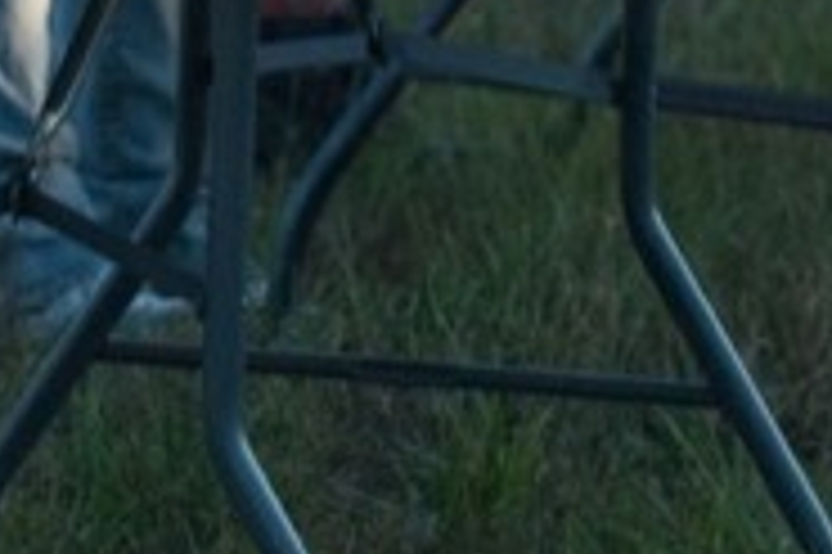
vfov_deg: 1.8
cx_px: 22
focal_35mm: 778
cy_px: -784
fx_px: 17964
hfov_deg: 2.7
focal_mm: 150
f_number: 5
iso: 2500
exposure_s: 1/5000
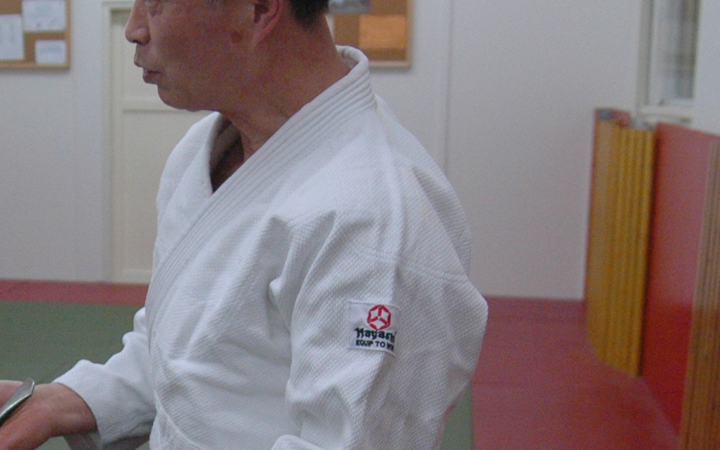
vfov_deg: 16.6
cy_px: 466
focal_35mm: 76
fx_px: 1501
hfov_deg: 26.4
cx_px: 119
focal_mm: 17
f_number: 2.8
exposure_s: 1/125
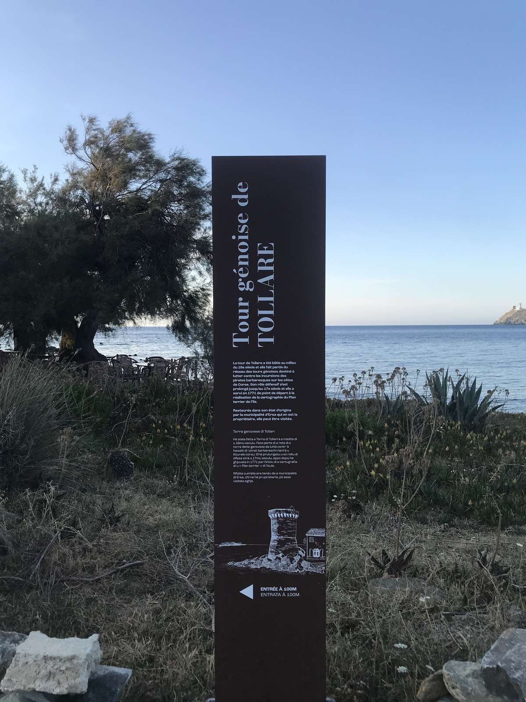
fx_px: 567
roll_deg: -0.5
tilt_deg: -1.2
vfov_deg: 63.4
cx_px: 263
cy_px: 351
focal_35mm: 28
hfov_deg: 49.7
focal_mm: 3.99
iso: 20
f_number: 1.8
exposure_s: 1/748
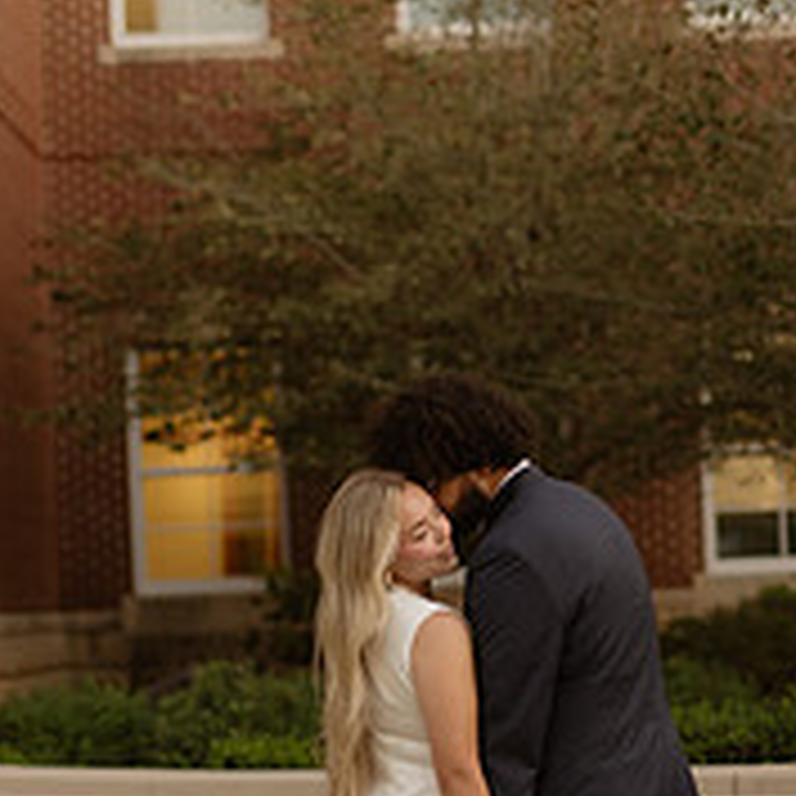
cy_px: 630
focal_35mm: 108
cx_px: 445
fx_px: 2810
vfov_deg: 16.0
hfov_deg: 16.1
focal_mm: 50
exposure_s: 1/250
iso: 250
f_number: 1.4
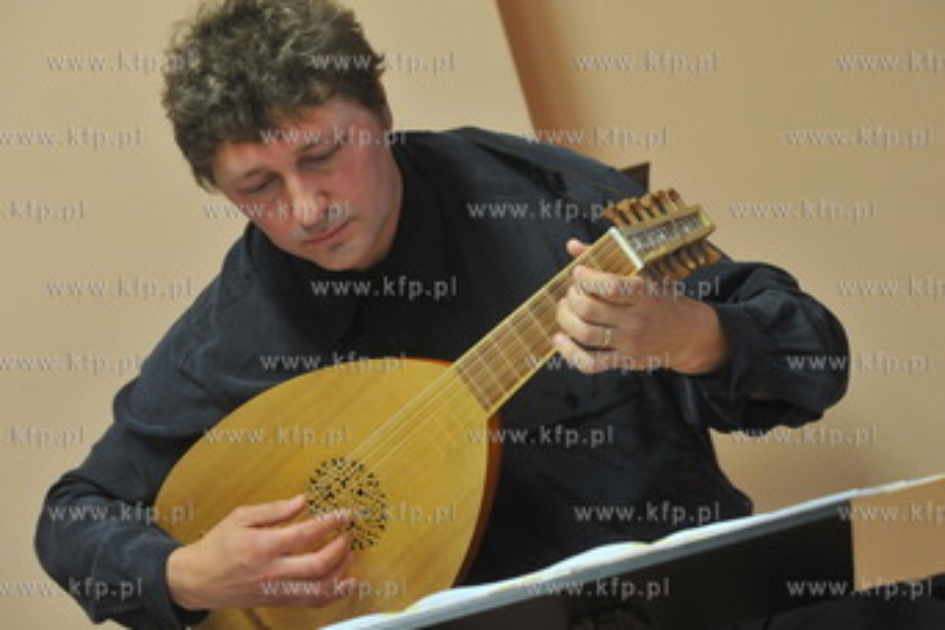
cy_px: 323
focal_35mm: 111
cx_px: 481
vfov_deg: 12.3
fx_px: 2914
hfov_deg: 18.4
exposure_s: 1/100
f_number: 5
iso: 2500
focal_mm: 95
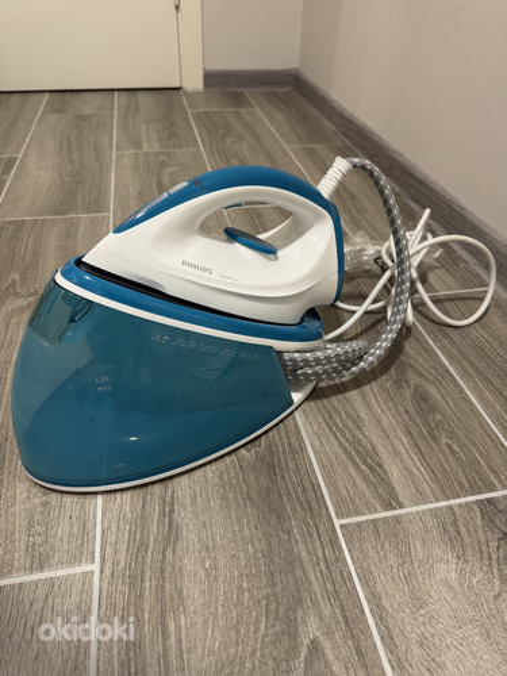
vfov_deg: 71.6
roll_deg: -2.4
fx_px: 469
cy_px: 338
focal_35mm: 24
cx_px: 254
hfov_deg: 56.8
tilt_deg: -39.6
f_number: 1.78
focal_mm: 6.76
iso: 160
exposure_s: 1/50
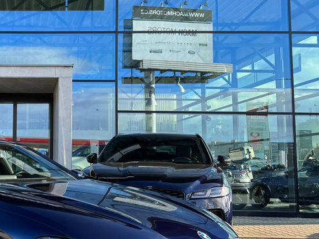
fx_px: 461
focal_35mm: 50
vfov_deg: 29.1
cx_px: 9
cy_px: 117
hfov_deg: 35.1
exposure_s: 1/1094
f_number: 1.78
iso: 80
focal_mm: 6.86
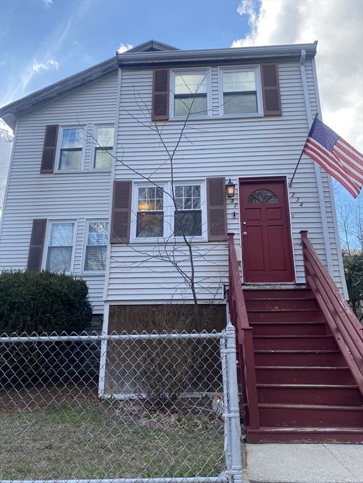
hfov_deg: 53.1
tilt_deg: +18.7
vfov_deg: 67.3
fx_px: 364
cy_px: 242
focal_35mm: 26
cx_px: 182
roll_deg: -0.3
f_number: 1.8
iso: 32
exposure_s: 1/531
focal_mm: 4.25
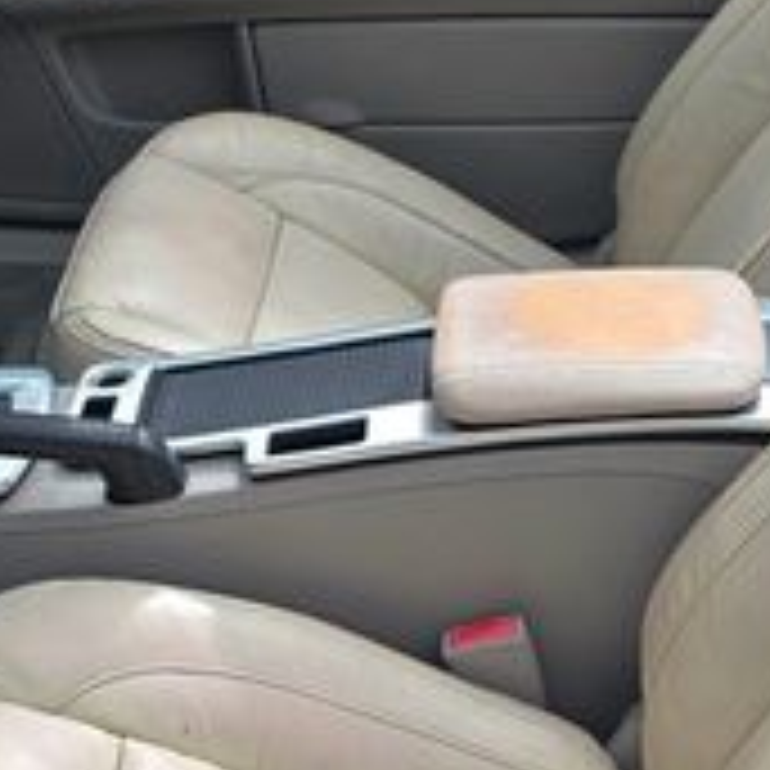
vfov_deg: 22.3
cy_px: 662
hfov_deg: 22.7
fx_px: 1913
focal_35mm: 76
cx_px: 257
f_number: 1.7
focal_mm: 6.3
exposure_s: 1/272
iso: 12
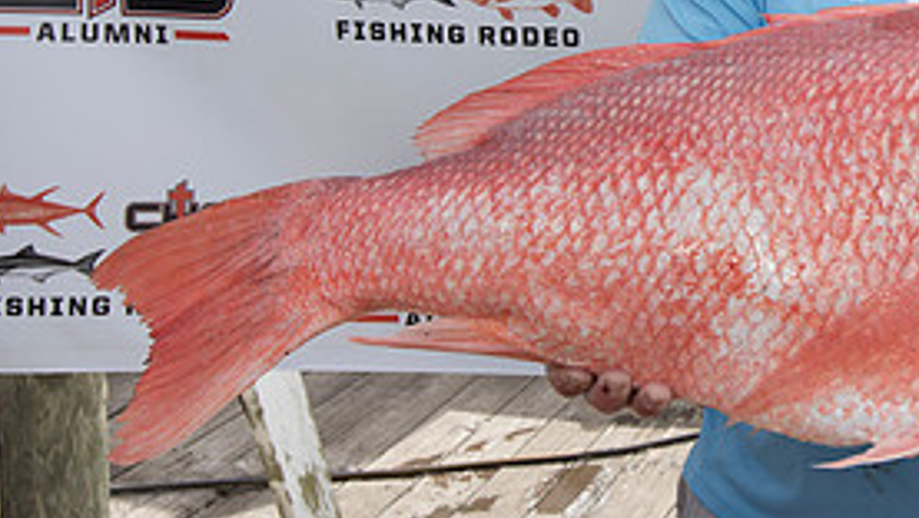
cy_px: 28
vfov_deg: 20.6
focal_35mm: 57
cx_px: 873
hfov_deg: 34.0
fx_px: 1389
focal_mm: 26
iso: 250
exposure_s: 1/320
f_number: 9
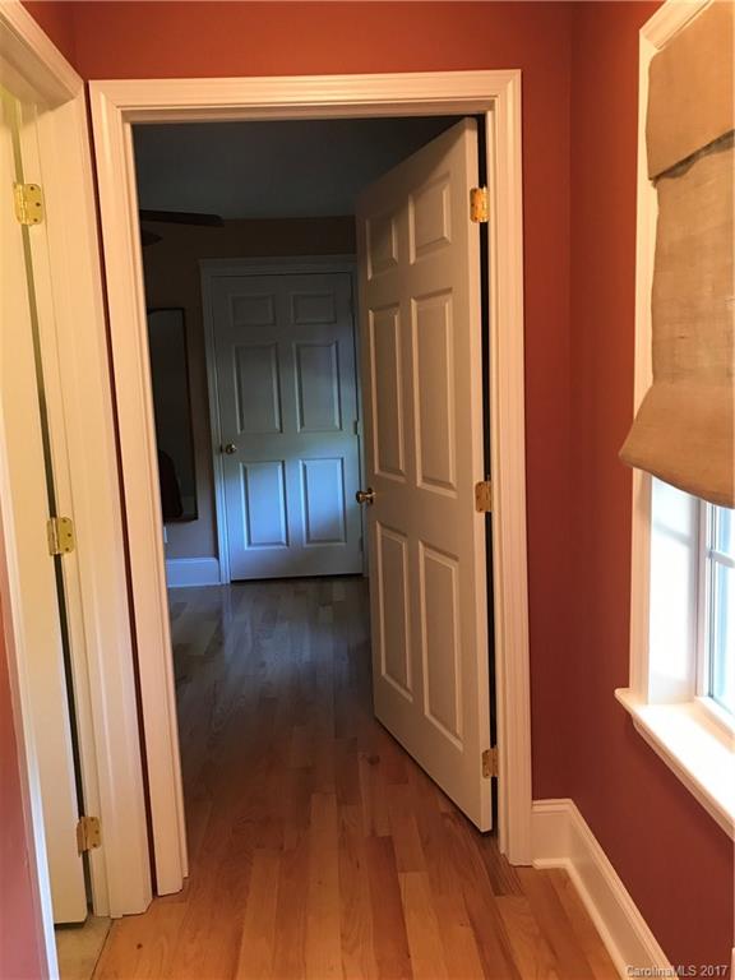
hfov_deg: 49.7
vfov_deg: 63.4
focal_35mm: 28
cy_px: 490
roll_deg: +2.7
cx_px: 368
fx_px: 793
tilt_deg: -8.0
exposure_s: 1/15
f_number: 1.8
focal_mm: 3.99
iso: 64
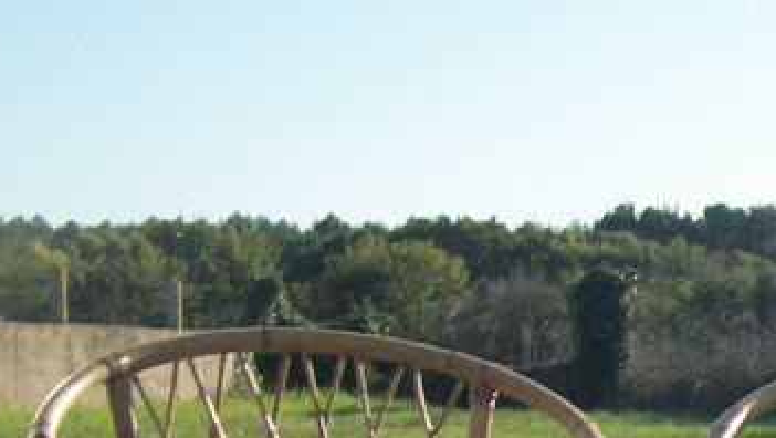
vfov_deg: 9.2
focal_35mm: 127
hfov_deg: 15.4
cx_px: 1203
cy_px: 741
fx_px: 2615
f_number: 8.8
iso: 80
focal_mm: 5.7
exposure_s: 1/125
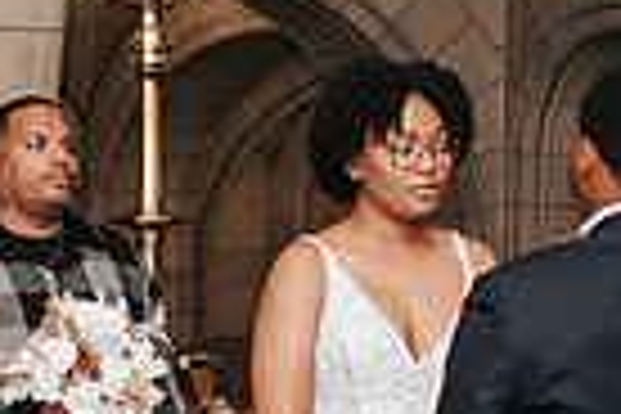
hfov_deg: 12.0
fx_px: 2950
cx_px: 178
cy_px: 424
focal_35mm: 171
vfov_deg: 8.0
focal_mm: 35
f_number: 3.2
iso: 1000
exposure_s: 1/125
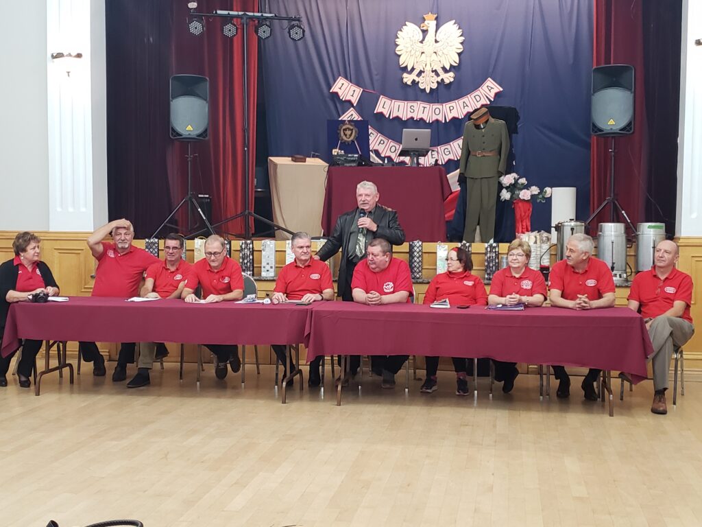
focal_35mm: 26
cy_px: 264
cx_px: 351
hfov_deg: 67.3
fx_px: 527
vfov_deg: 53.1
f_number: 1.5
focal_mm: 4.3
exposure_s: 1/40
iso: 320
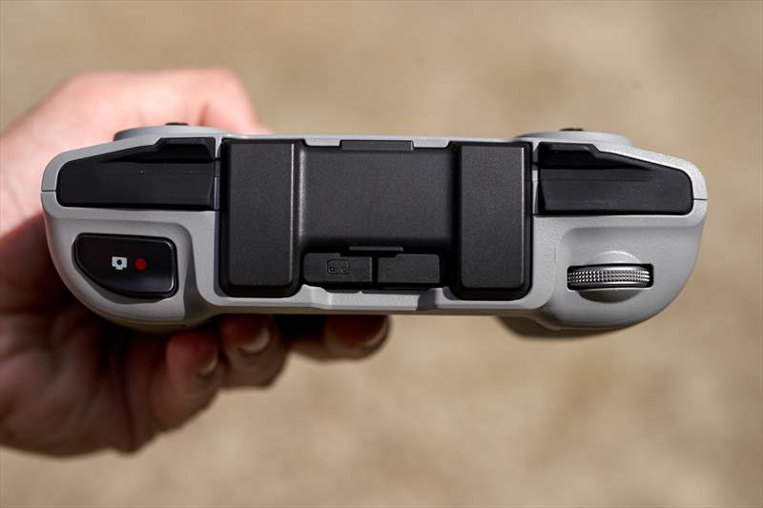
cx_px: 382
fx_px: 1483
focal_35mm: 70
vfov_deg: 19.4
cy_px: 254
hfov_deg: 28.8
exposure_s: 1/2500
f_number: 5.6
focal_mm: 70
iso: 400
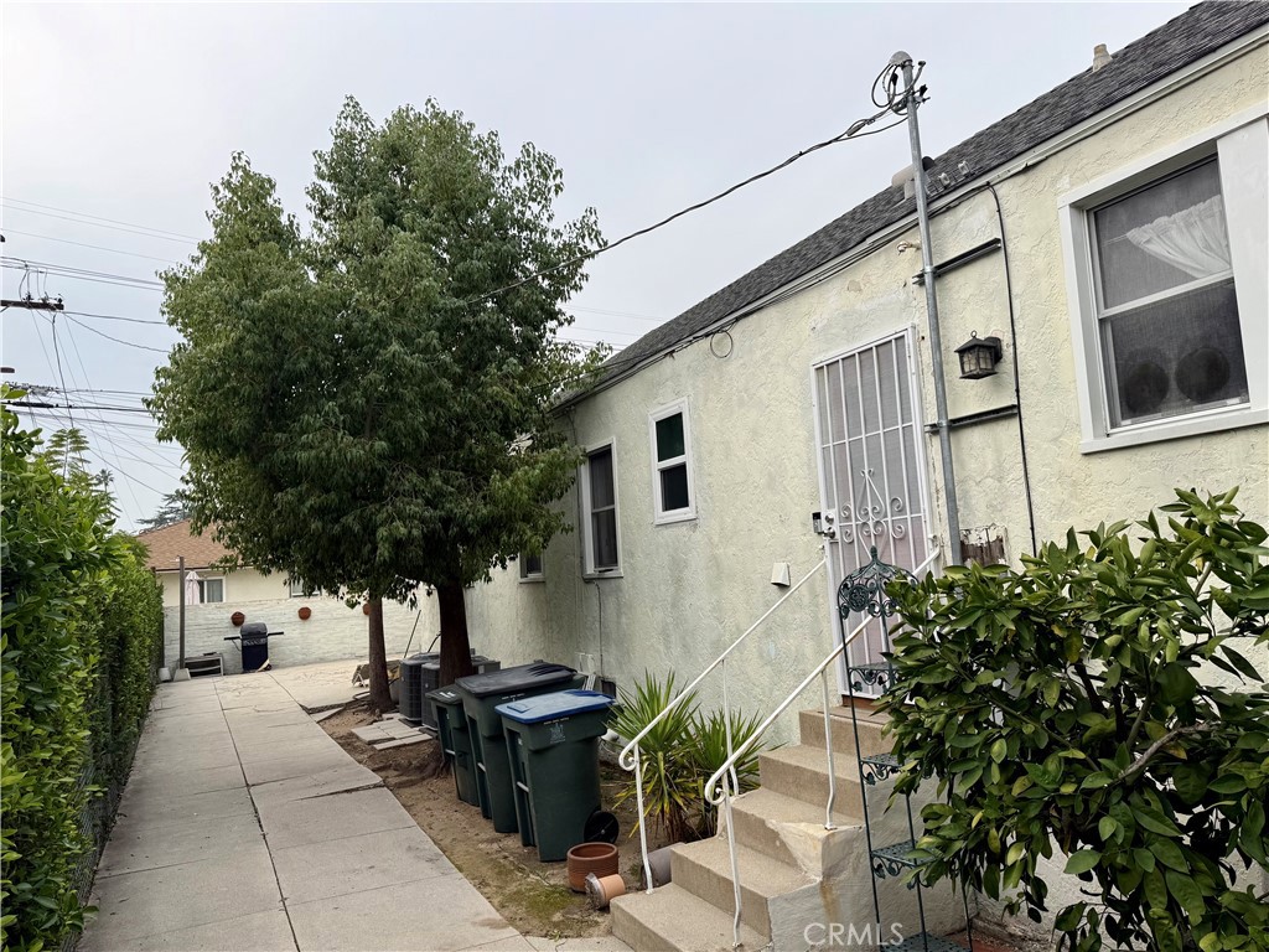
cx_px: 634
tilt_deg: +6.0
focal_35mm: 24
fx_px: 880
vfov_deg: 56.8
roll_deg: +4.6
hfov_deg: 71.6
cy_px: 476
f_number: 1.78
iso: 80
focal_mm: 6.76
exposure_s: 1/979
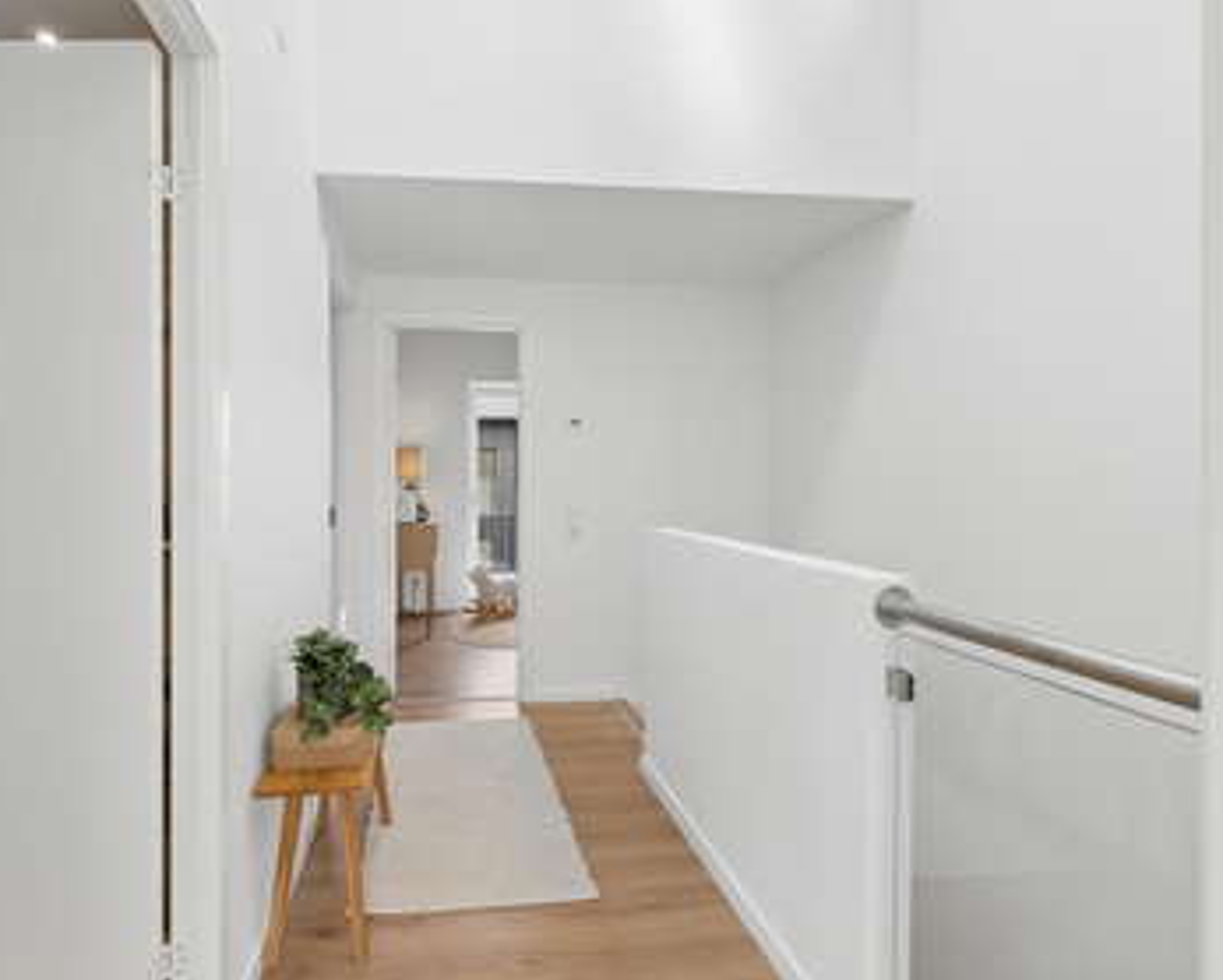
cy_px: 490
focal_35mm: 18
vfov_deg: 74.3
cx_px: 520
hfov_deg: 86.2
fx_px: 646
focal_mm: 10.5
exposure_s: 1/80
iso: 200
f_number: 8
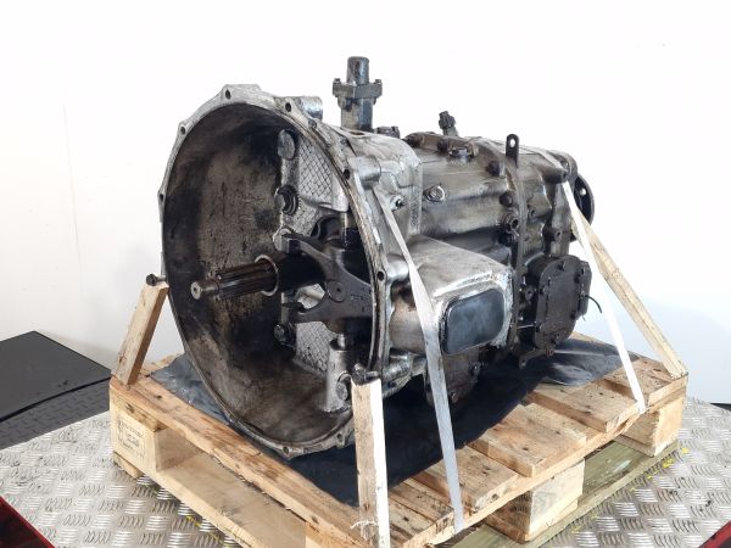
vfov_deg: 58.9
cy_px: 274
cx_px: 366
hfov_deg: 73.9
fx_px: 486
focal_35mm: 23
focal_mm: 6.4
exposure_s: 1/50
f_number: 1.8
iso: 100
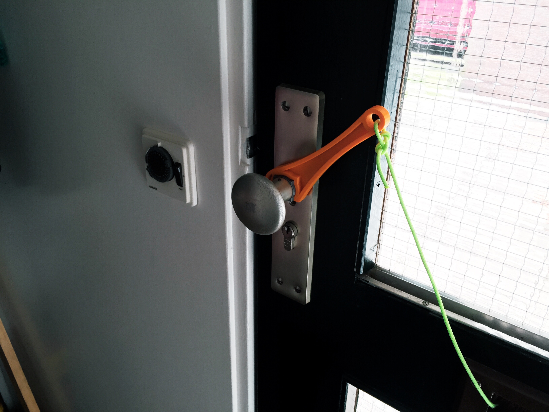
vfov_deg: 48.2
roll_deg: -0.8
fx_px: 460
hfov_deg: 61.7
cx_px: 274
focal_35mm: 29
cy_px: 206
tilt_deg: -29.3
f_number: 2.2
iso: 32
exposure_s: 1/60
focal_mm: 4.15
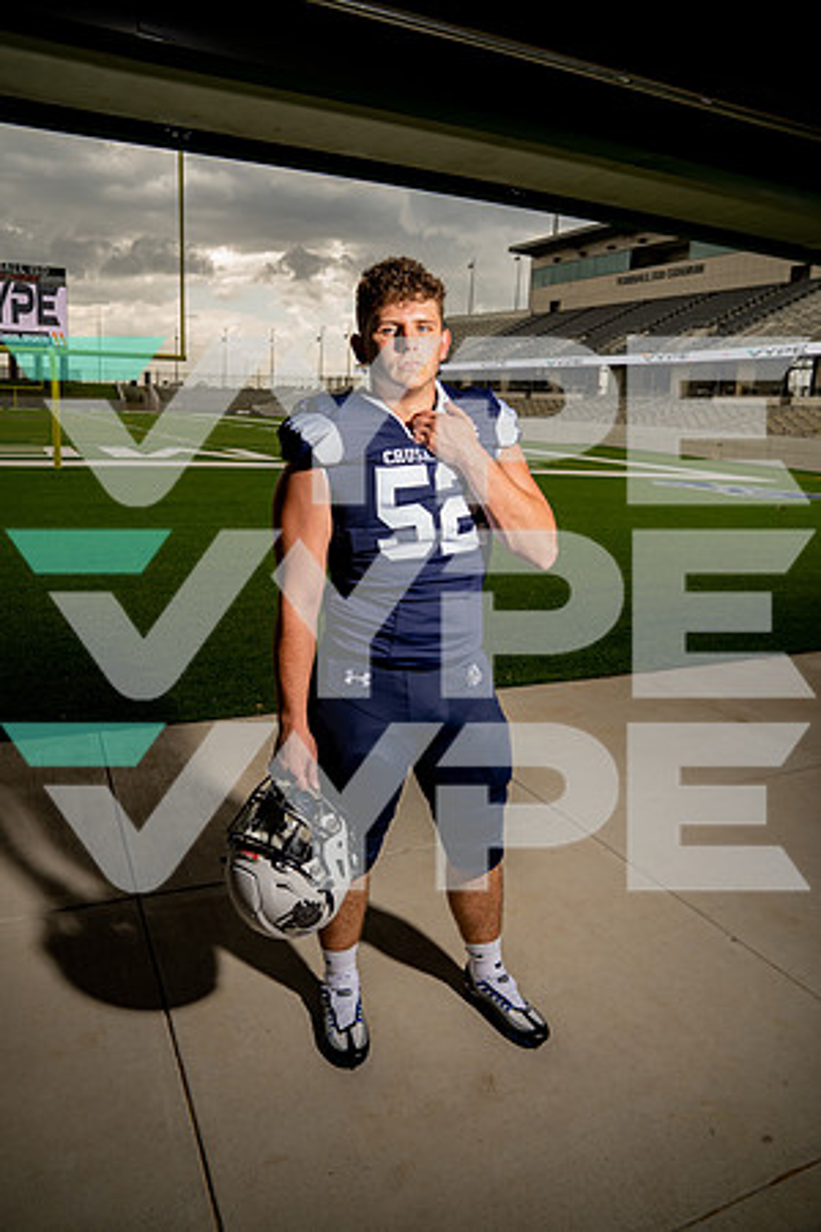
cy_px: 616
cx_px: 410
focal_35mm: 24
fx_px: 821
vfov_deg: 73.7
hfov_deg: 53.1
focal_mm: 24
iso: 100
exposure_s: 1/250
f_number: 4.5
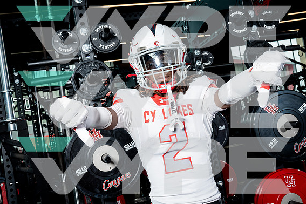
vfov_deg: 31.2
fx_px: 365
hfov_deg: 45.4
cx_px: 155
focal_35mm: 43
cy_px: 100
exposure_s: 1/250
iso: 640
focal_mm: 42
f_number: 9
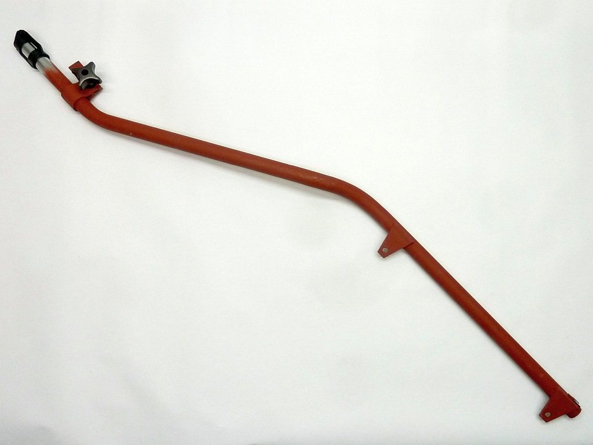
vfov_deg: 48.2
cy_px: 222
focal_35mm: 29
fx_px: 497
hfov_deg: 61.7
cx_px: 296
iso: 250
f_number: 3.4
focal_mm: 4.7
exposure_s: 1/30
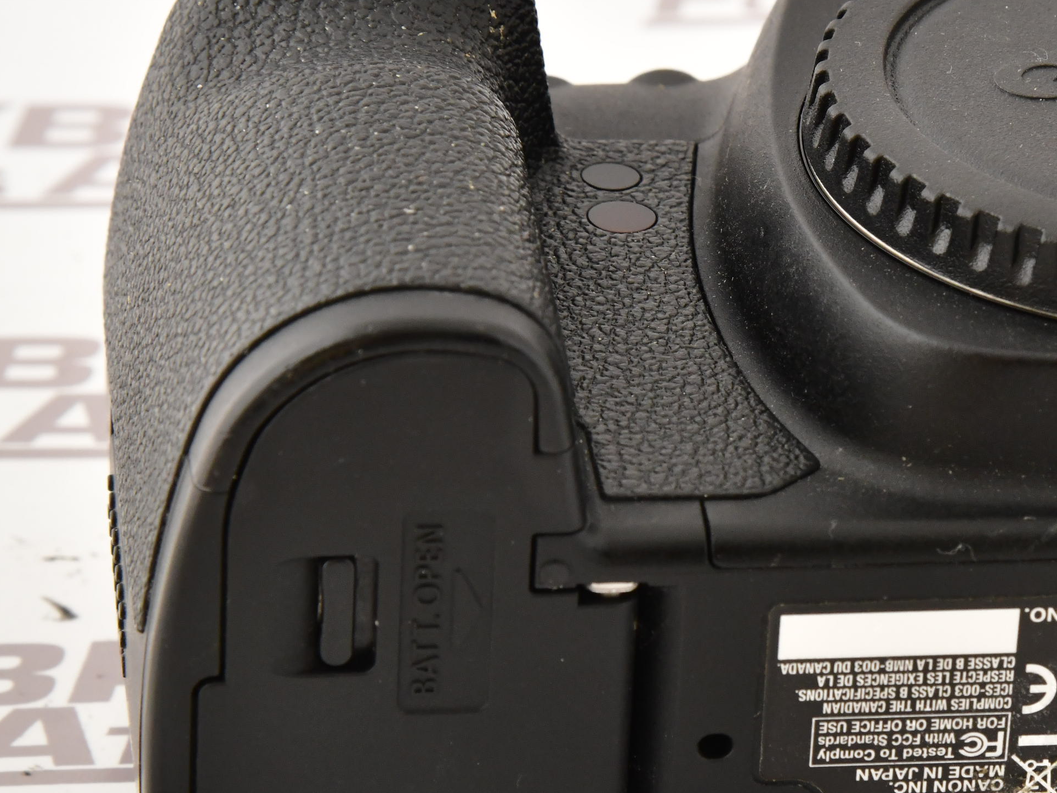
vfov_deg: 6.0
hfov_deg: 8.0
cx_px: 979
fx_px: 7542
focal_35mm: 247
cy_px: 449
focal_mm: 120
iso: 1600
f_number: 14
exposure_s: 1/160
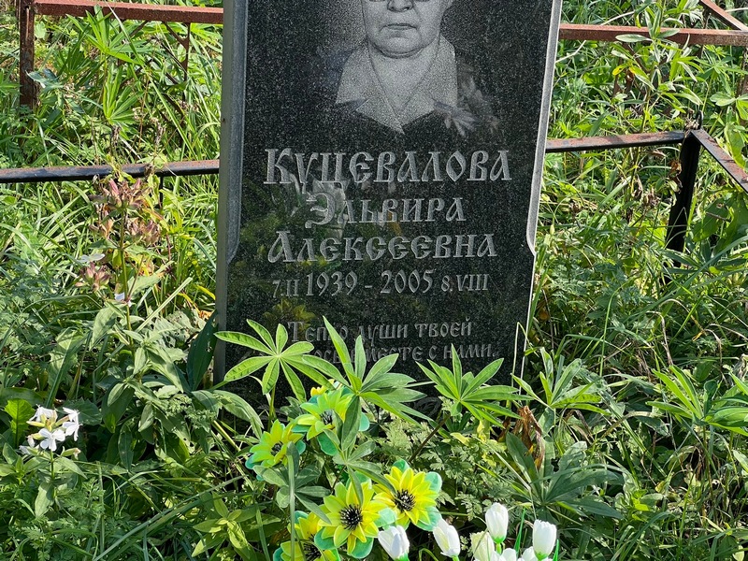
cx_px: 374
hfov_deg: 25.3
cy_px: 280
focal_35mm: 77
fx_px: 1664
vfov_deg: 19.1
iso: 32
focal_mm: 9
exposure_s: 1/99
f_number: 2.8
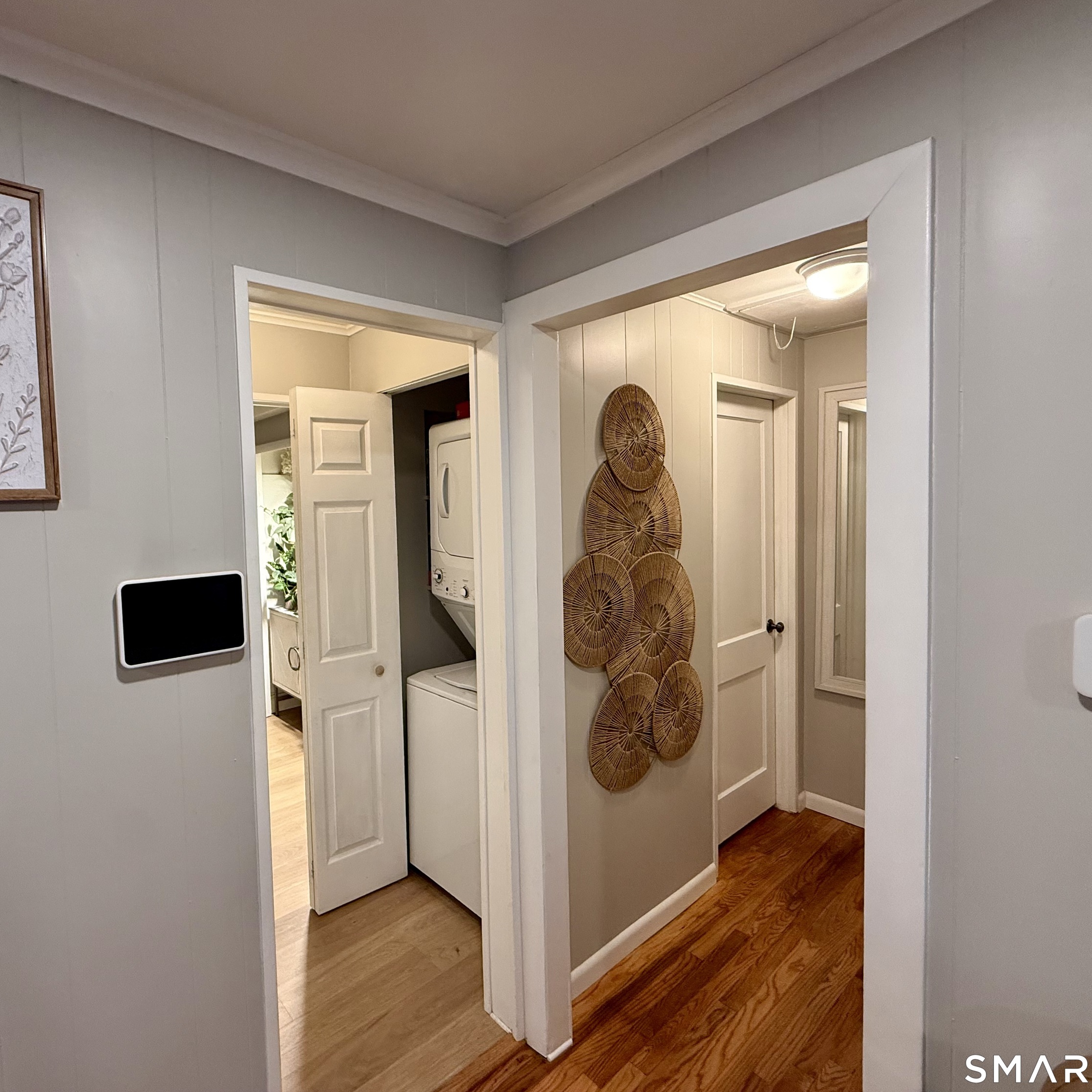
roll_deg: +1.8
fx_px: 607
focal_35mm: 17
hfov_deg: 83.0
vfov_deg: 84.0
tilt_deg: -2.2
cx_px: 438
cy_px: 532
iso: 200
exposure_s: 1/60
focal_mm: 2.22
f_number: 2.2
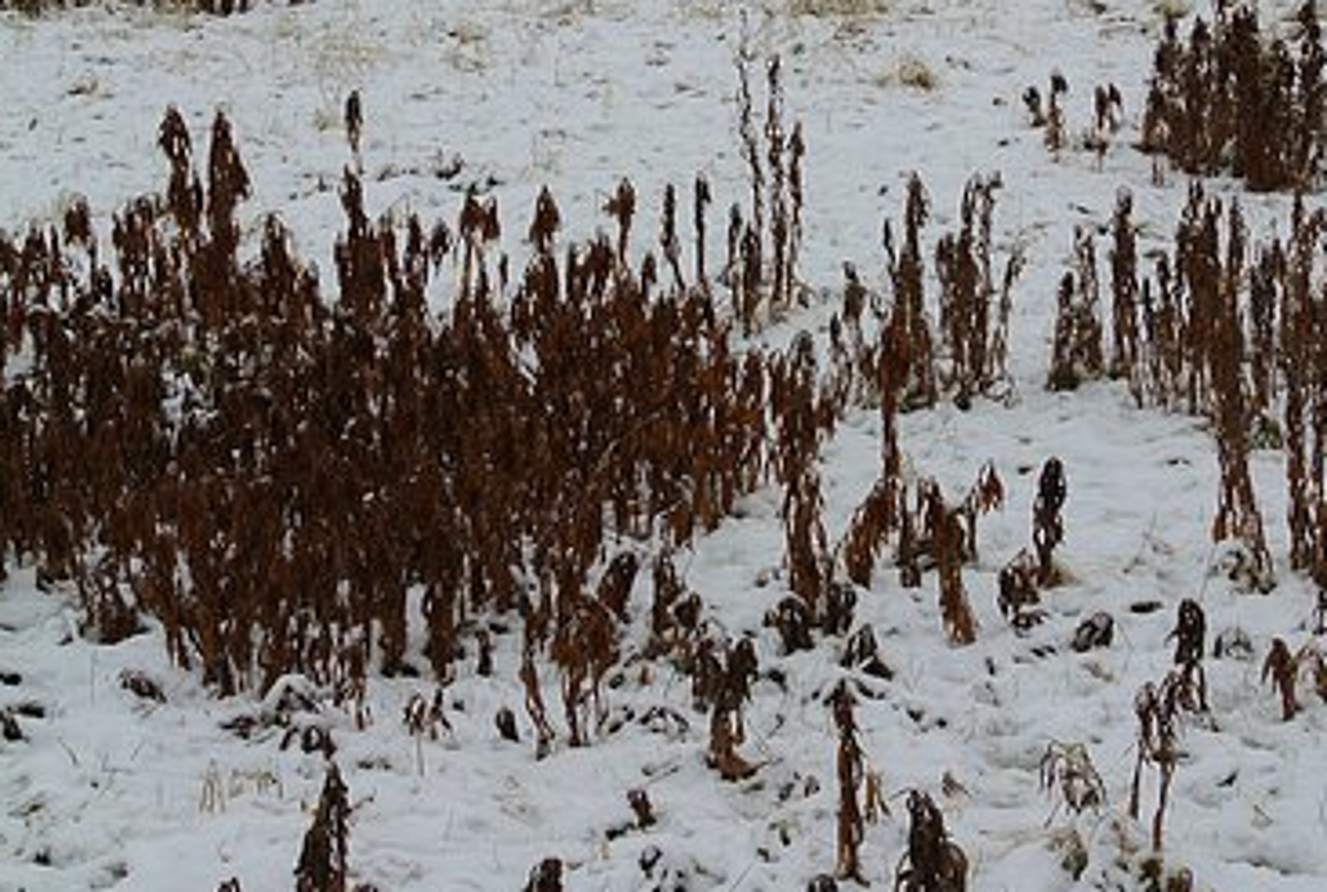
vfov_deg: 14.5
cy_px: 437
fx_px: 3510
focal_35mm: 95
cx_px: 758
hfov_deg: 21.4
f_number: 8
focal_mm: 25.2
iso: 100
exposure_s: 1/125
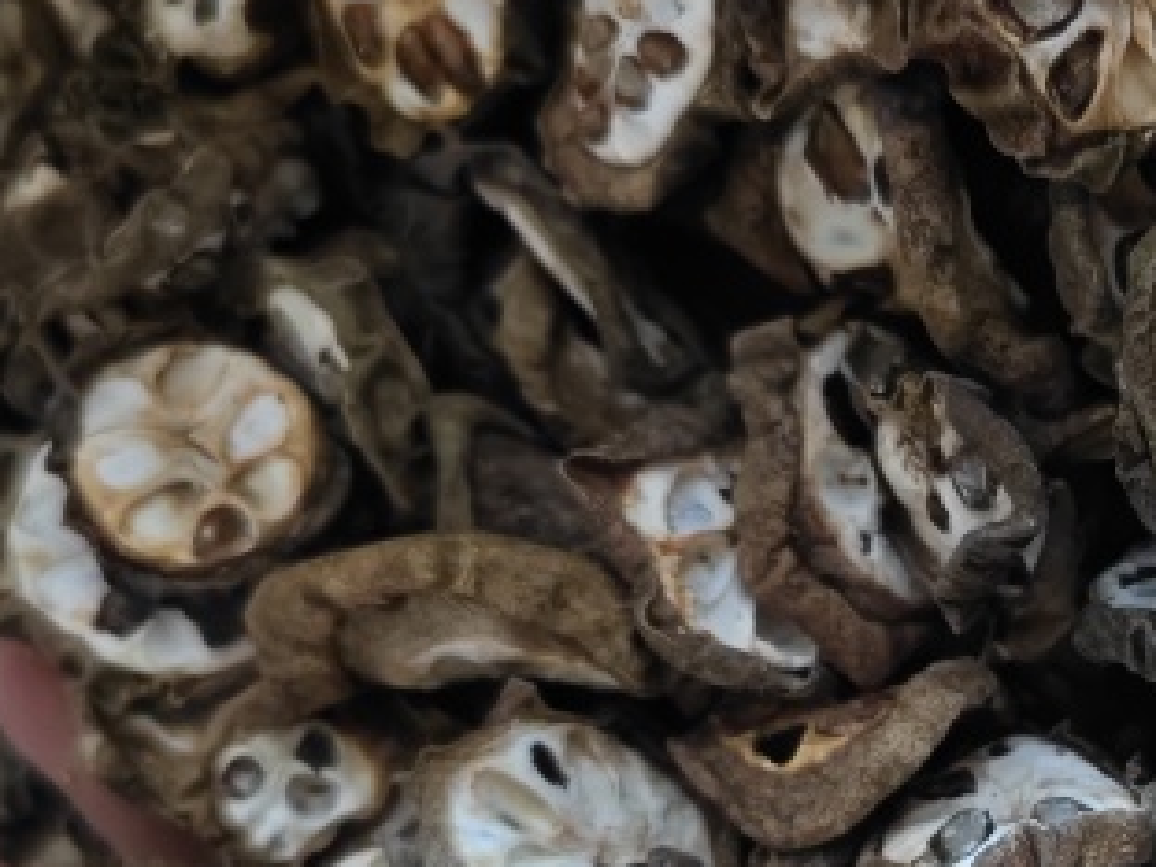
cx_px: 1082
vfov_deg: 24.4
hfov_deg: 30.9
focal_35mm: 59
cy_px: 685
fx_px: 1970
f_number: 1.88
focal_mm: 5.56
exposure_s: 1/116
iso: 15184
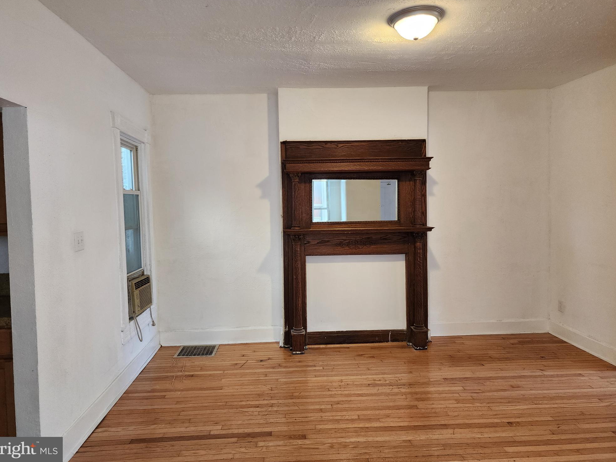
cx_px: 306
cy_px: 222
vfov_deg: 56.8
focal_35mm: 24
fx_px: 427
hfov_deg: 71.6
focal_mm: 6.4
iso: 200
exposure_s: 1/120
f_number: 1.8
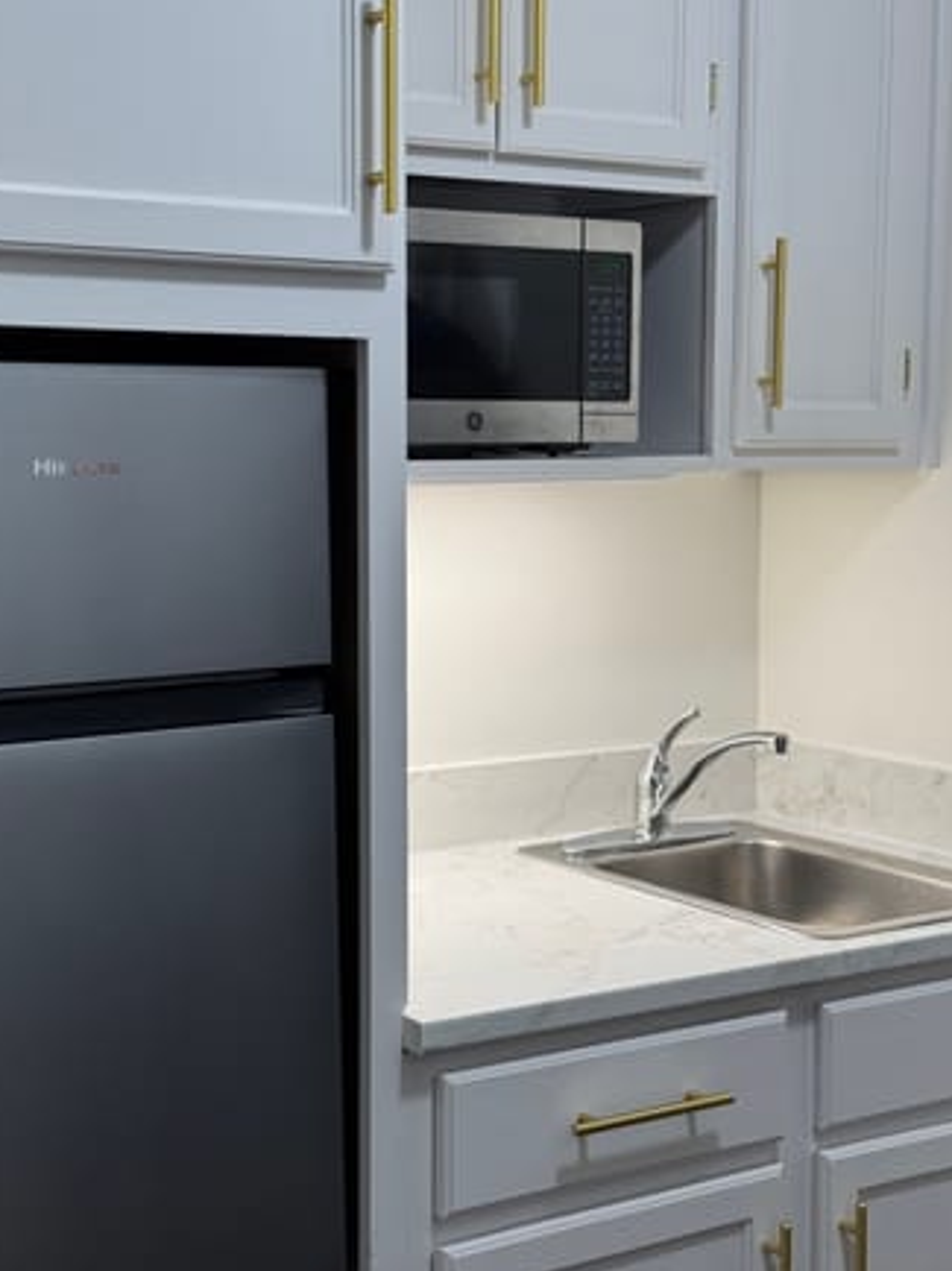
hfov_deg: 24.8
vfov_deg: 32.7
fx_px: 2166
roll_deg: +1.1
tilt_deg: -6.7
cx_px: 472
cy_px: 628
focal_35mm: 59
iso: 80
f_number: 1.78
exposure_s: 1/120
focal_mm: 6.76
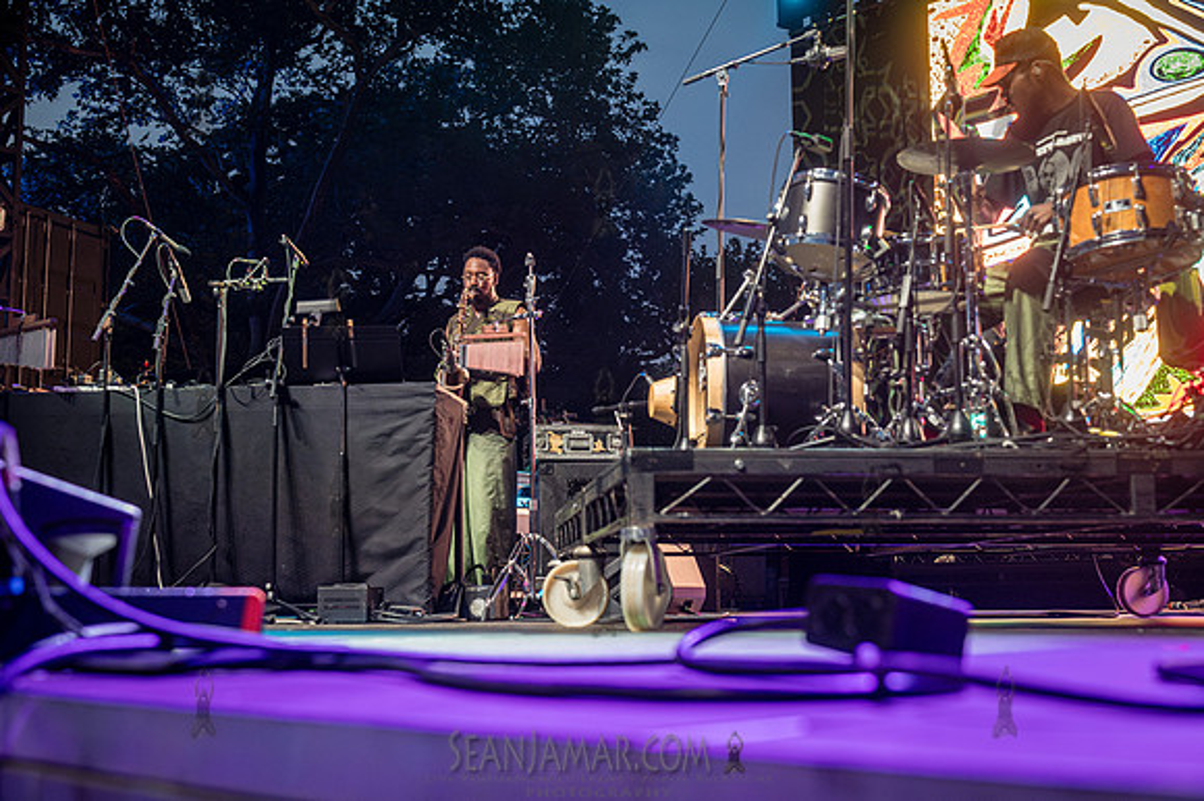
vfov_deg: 31.2
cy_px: 400
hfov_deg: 45.5
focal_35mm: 43
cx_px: 602
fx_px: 1437
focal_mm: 43
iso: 5000
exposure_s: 1/250
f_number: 3.5
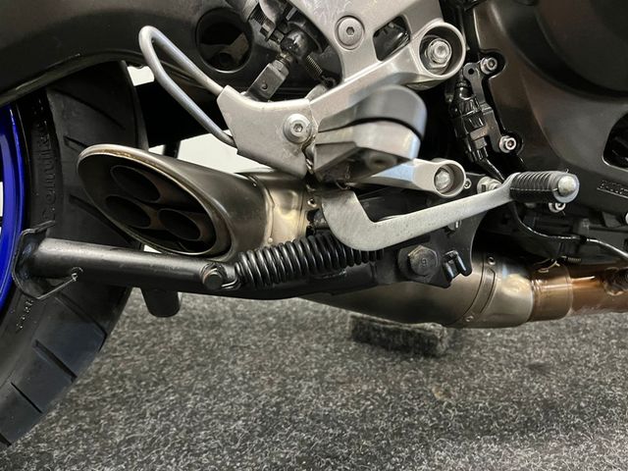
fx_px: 472
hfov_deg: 67.3
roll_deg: +1.2
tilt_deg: -12.4
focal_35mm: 26
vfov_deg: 53.1
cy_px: 236
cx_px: 314
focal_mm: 5.1
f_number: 1.6
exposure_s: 1/33
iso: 500
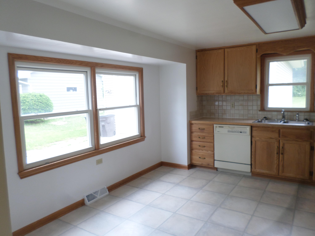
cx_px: 158
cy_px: 118
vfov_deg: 54.9
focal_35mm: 25
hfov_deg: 69.4
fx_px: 227
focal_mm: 4.5
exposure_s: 1/30
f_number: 2.5
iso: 80
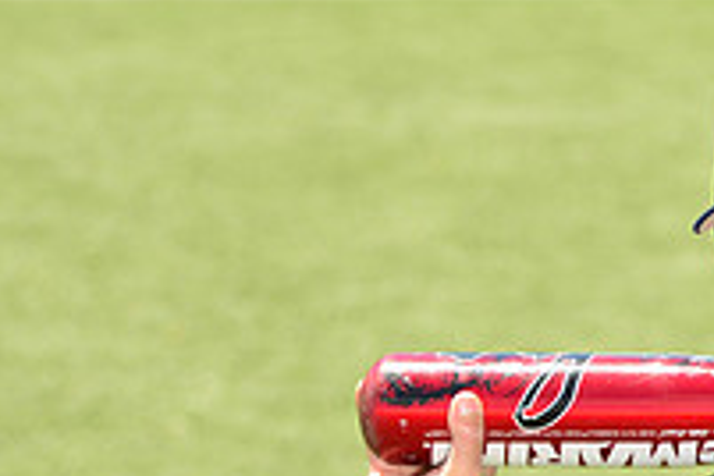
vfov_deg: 3.3
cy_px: 563
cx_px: 817
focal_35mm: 419
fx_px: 8310
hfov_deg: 4.9
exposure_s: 1/250
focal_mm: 145
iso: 250
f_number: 11
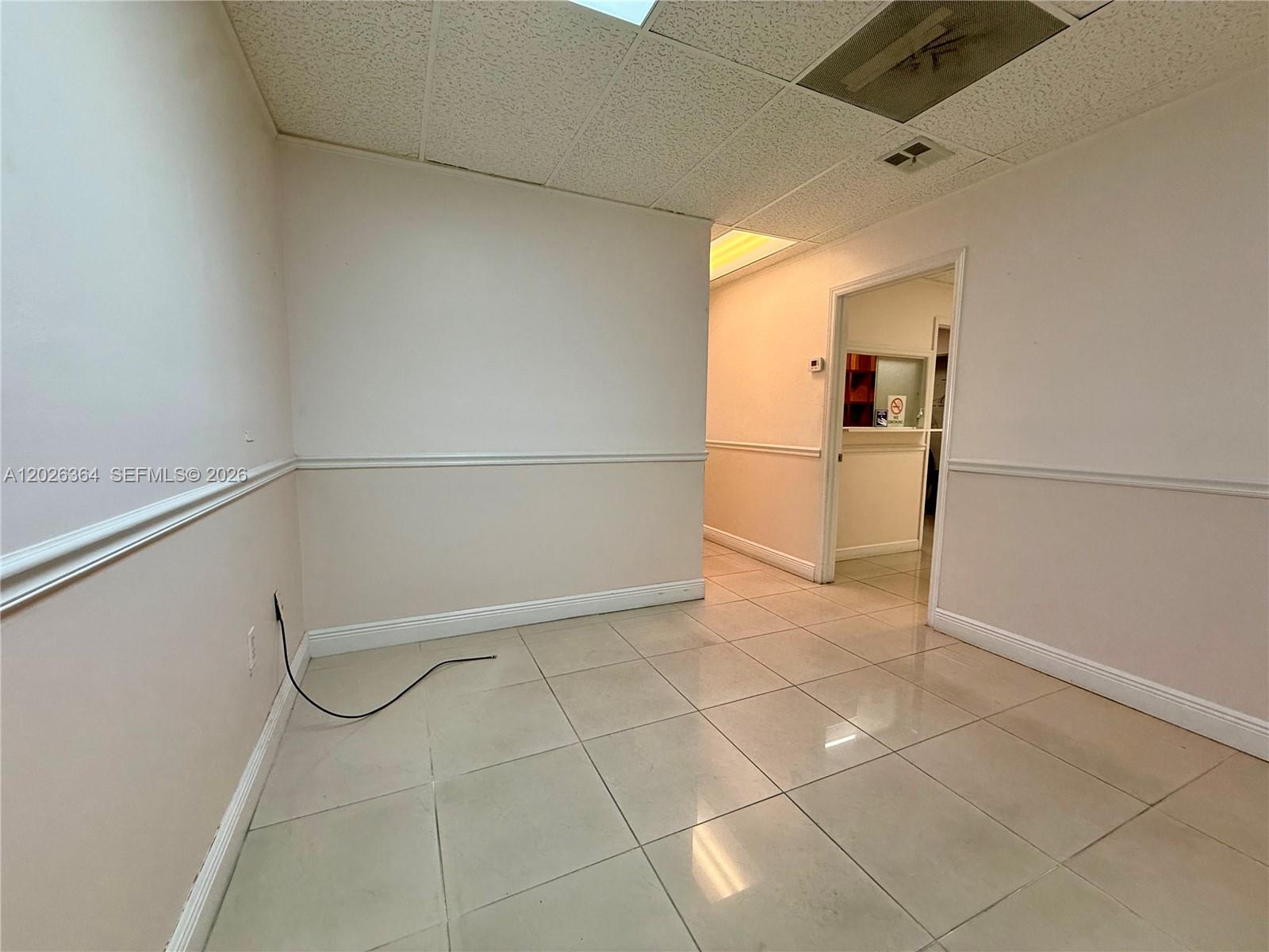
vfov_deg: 85.7
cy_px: 476
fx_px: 513
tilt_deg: -6.0
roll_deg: -1.0
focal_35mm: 14
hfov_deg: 102.1
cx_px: 634
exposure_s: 1/120
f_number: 2.2
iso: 160
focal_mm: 2.22
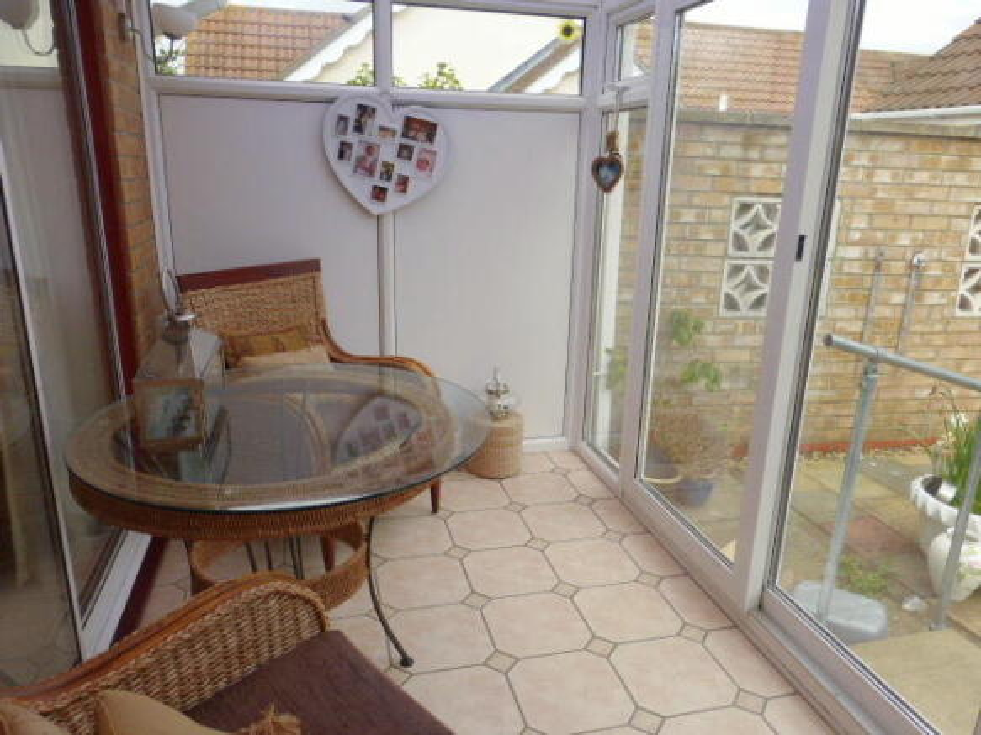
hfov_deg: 69.4
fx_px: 708
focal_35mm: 25
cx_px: 490
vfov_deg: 54.9
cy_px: 368
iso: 100
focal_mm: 4.3
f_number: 4
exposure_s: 1/200
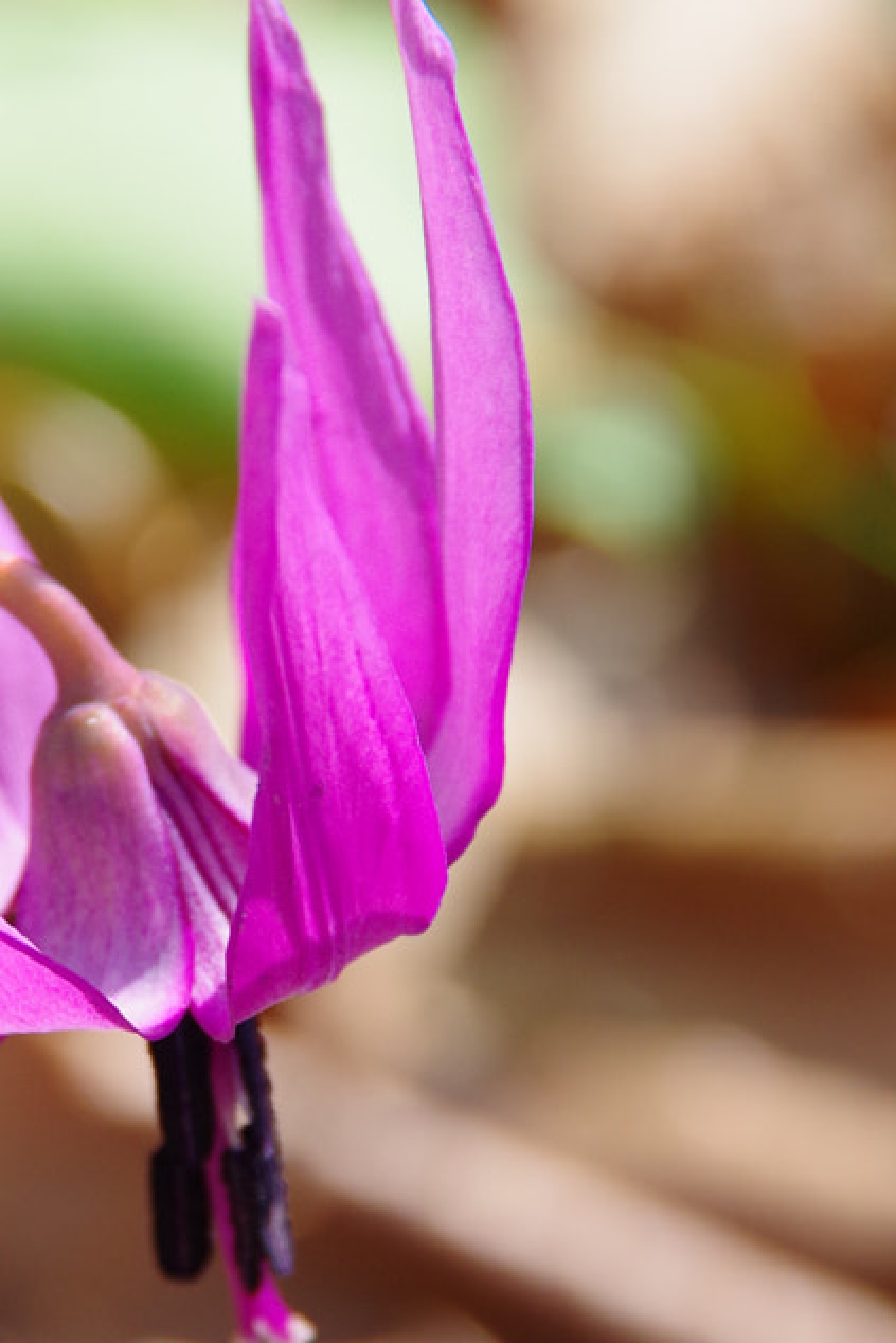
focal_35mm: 510
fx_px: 19028
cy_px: 919
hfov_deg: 2.7
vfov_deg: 4.0
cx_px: 147
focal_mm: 135
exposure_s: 1/320
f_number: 5.6
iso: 200
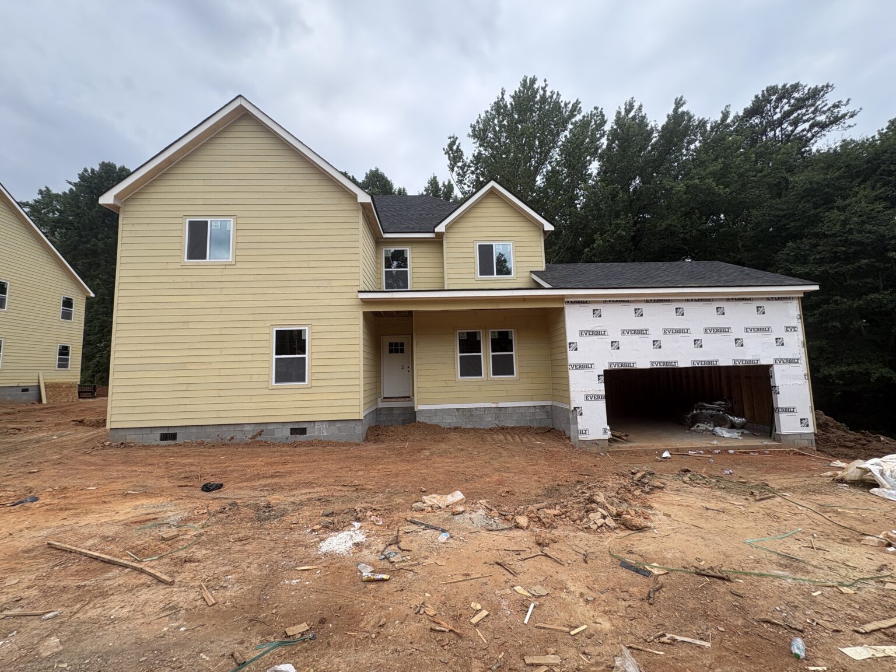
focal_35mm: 14
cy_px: 336
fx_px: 362
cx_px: 448
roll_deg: +2.4
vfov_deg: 85.7
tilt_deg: +7.1
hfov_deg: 102.1
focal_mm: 2.22
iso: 40
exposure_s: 1/889
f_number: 2.2
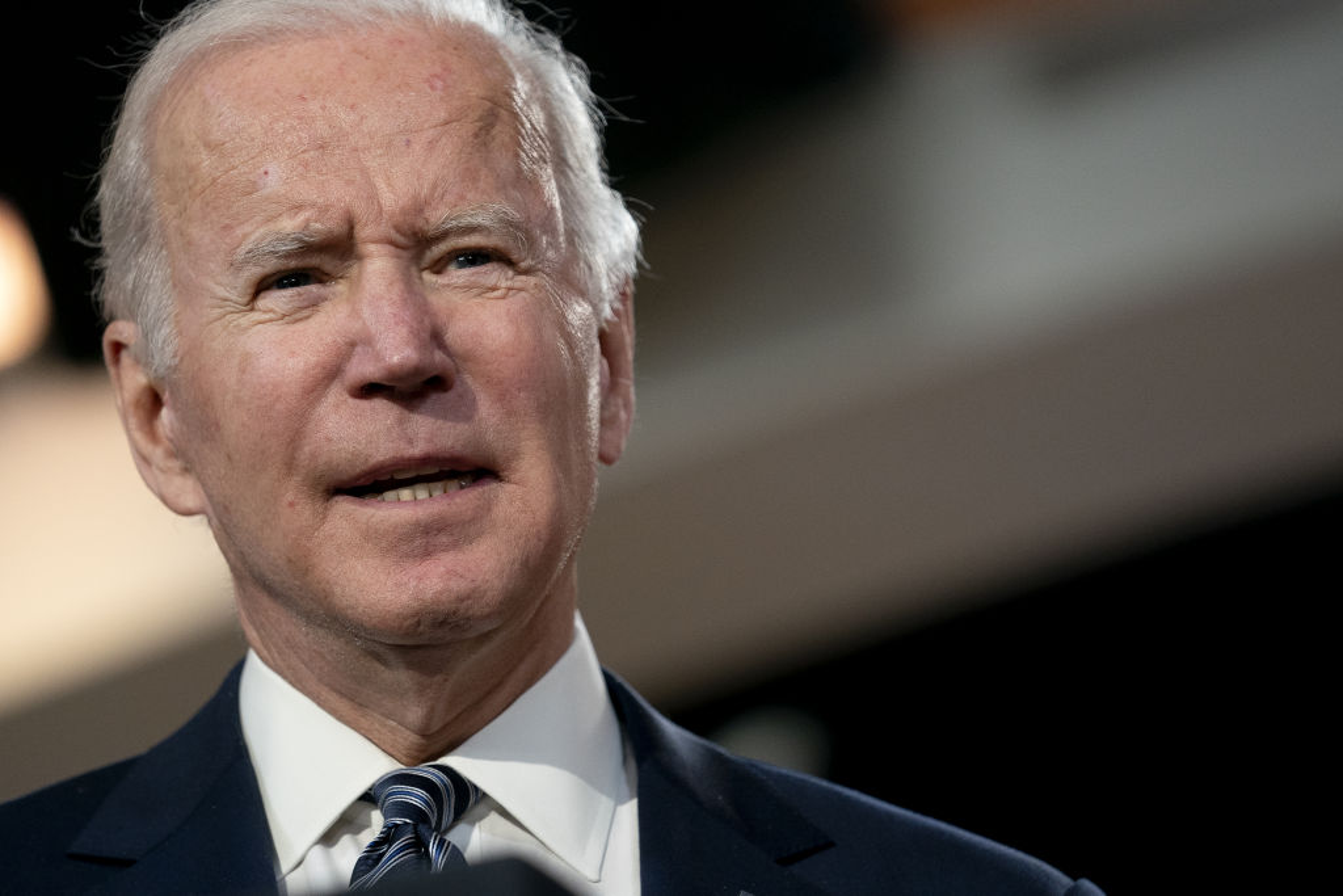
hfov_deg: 6.9
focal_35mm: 300
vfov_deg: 4.6
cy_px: 448
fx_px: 11192
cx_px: 672
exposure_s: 1/320
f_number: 2.8
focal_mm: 200
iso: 1250
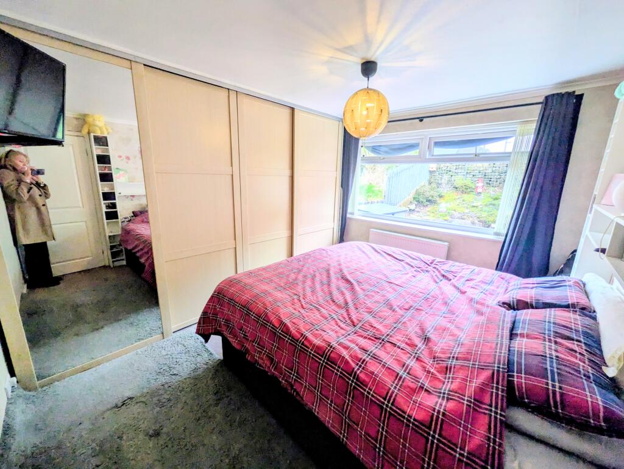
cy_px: 234
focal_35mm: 14
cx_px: 312
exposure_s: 1/25
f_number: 2.2
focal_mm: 1.83
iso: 101
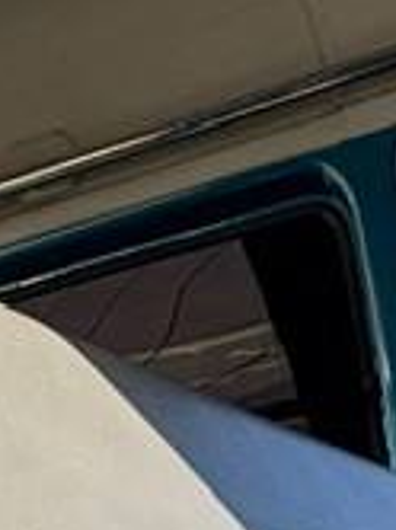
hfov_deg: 12.9
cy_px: 753
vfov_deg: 16.8
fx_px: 1652
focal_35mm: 108
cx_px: 604
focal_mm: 2.22
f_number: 2.2
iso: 64
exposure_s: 1/502
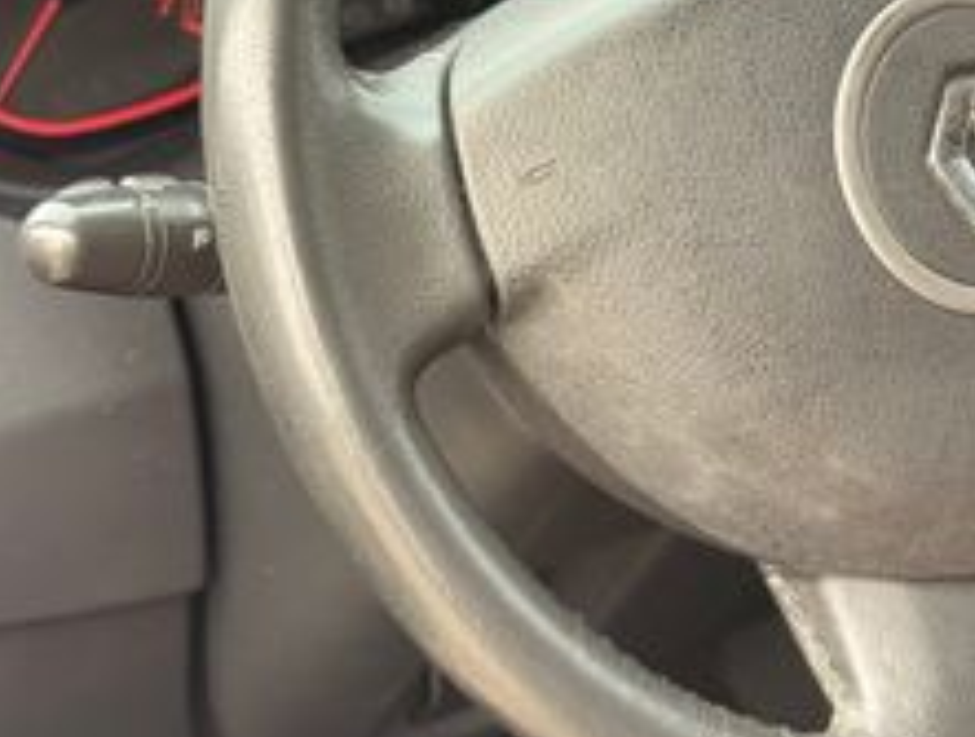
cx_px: 887
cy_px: 177
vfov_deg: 14.5
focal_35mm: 102
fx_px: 2881
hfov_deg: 18.9
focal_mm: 6.76
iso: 160
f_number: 1.78
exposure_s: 1/241
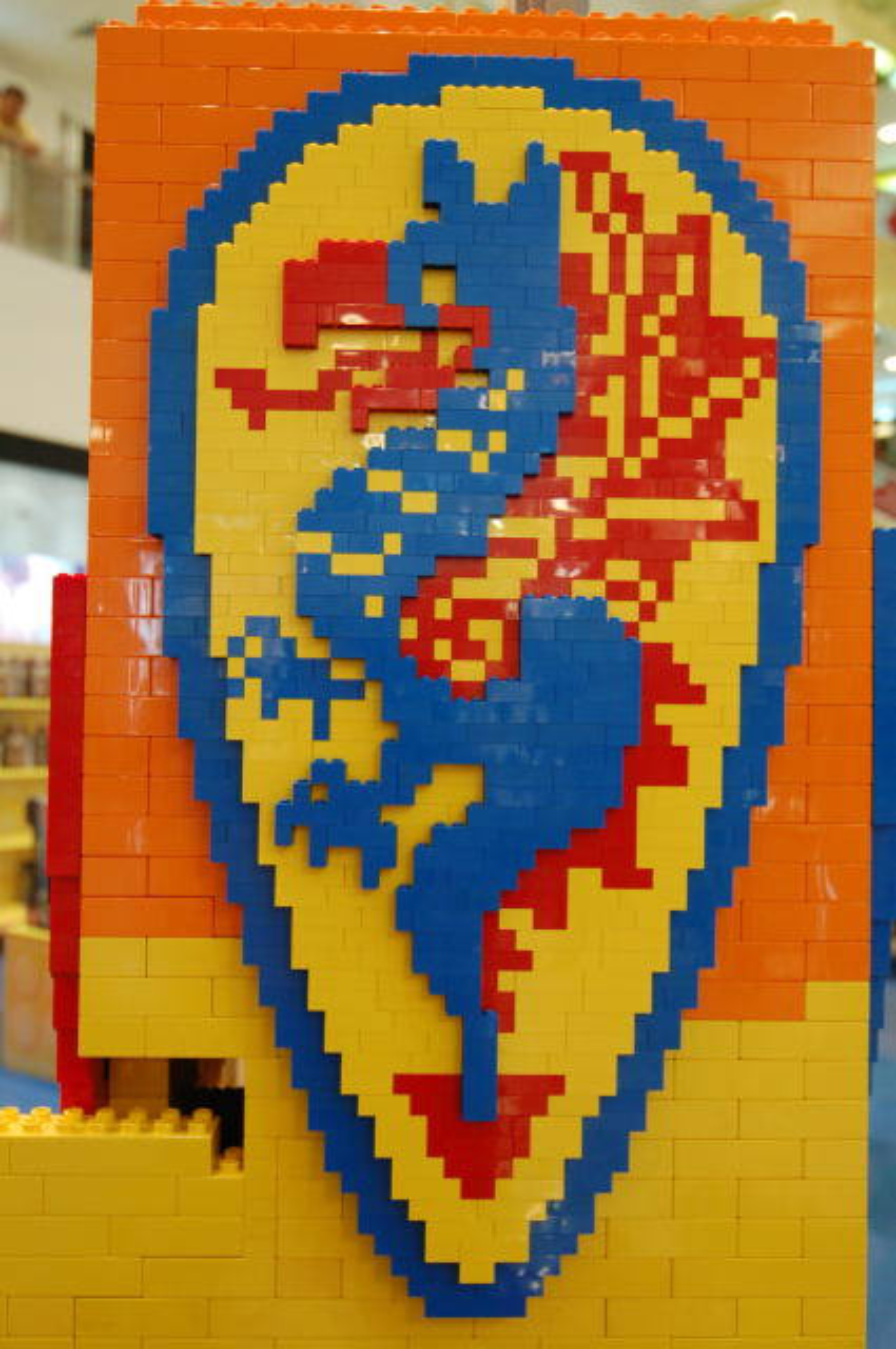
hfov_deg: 39.9
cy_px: 674
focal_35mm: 33
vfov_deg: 57.3
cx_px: 448
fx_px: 1235
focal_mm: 22
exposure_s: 1/15
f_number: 4
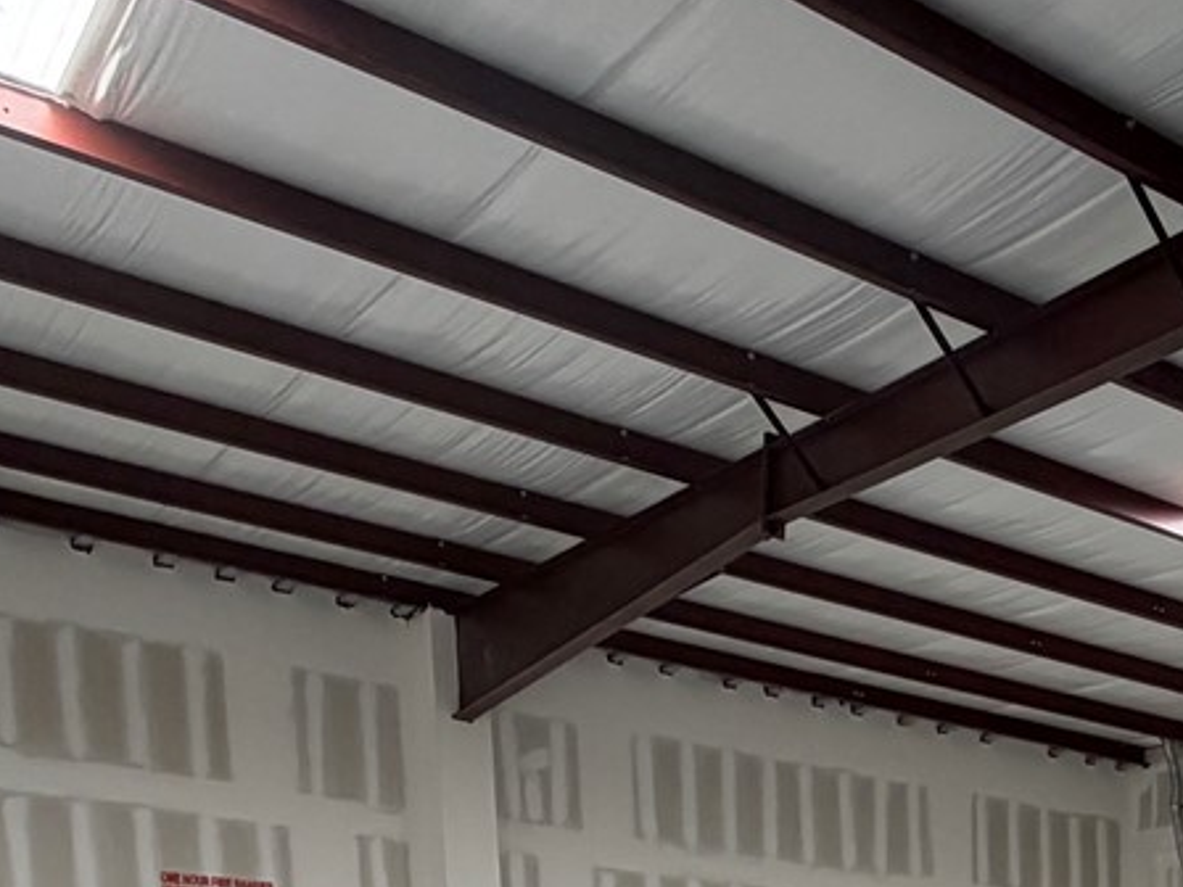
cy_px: 1399
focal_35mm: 50
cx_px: 1157
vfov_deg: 22.6
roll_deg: +0.7
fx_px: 1709
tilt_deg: -4.0
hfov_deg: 35.0
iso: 80
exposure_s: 1/121
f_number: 2.2
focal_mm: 2.22
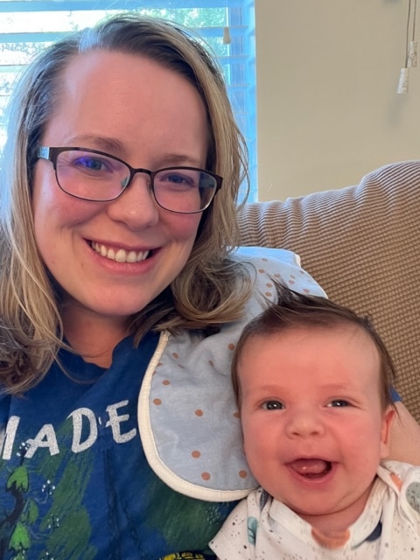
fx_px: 485
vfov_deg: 60.0
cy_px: 280
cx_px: 210
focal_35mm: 30
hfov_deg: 46.8
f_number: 2.2
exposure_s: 1/30
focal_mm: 2.71
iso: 320
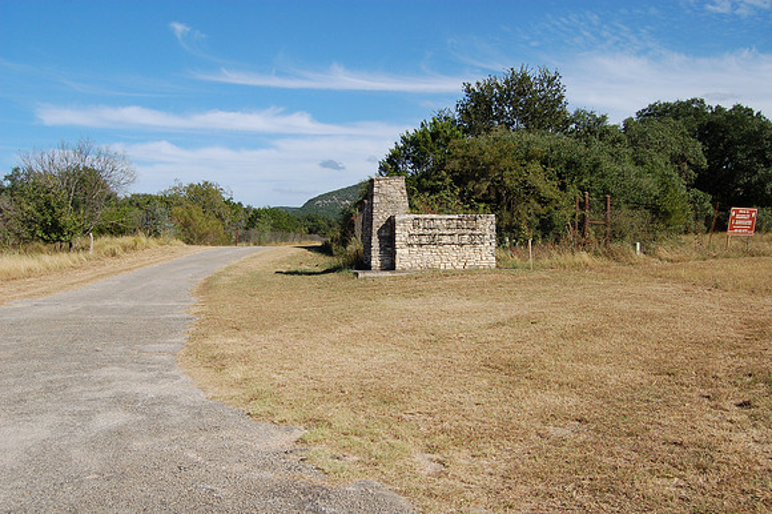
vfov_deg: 39.9
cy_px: 257
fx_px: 707
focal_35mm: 33
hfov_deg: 57.3
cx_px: 386
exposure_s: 1/800
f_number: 5.6
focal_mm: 22
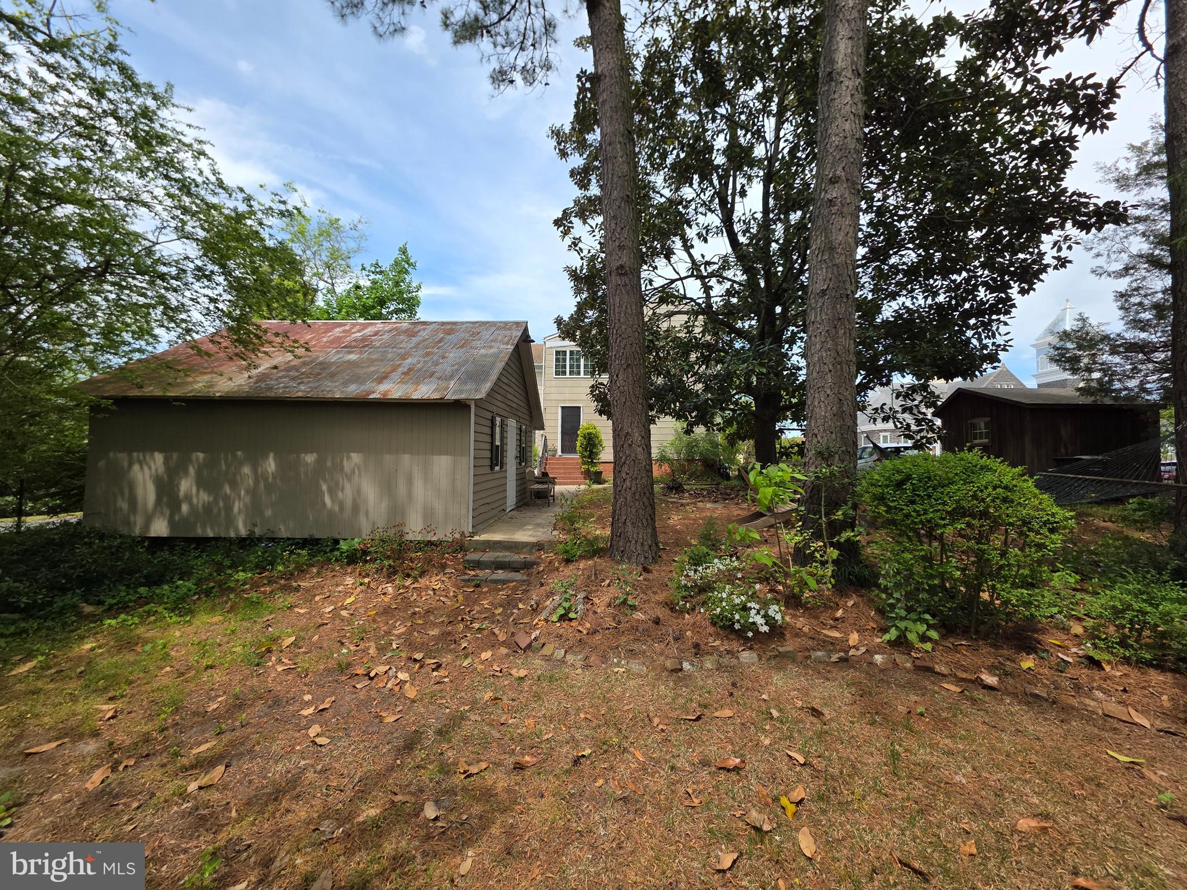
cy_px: 445
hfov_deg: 106.2
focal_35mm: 13
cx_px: 594
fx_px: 446
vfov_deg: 89.9
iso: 40
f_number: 1.9
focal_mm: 2.2
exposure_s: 1/1248
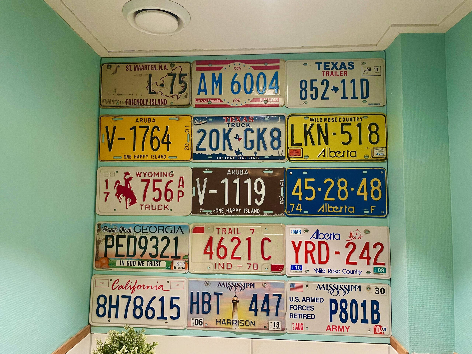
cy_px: 177
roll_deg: -0.5
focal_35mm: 26
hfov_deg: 67.3
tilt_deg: +4.9
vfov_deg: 53.1
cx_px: 236
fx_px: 355
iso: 200
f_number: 1.6
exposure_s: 1/50
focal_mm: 4.2
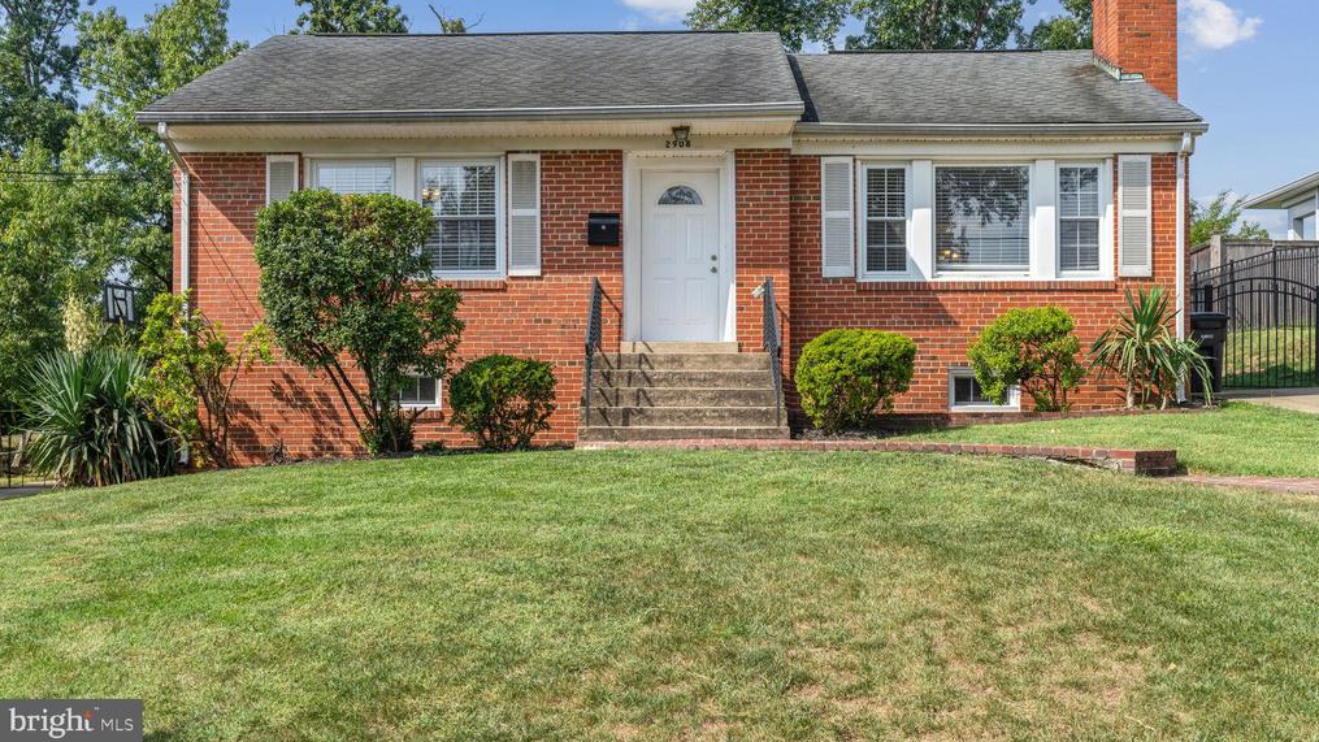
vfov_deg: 31.9
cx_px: 664
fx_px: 1294
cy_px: 302
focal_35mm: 37
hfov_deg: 54.0
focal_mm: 35
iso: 200
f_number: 8
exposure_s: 1/400
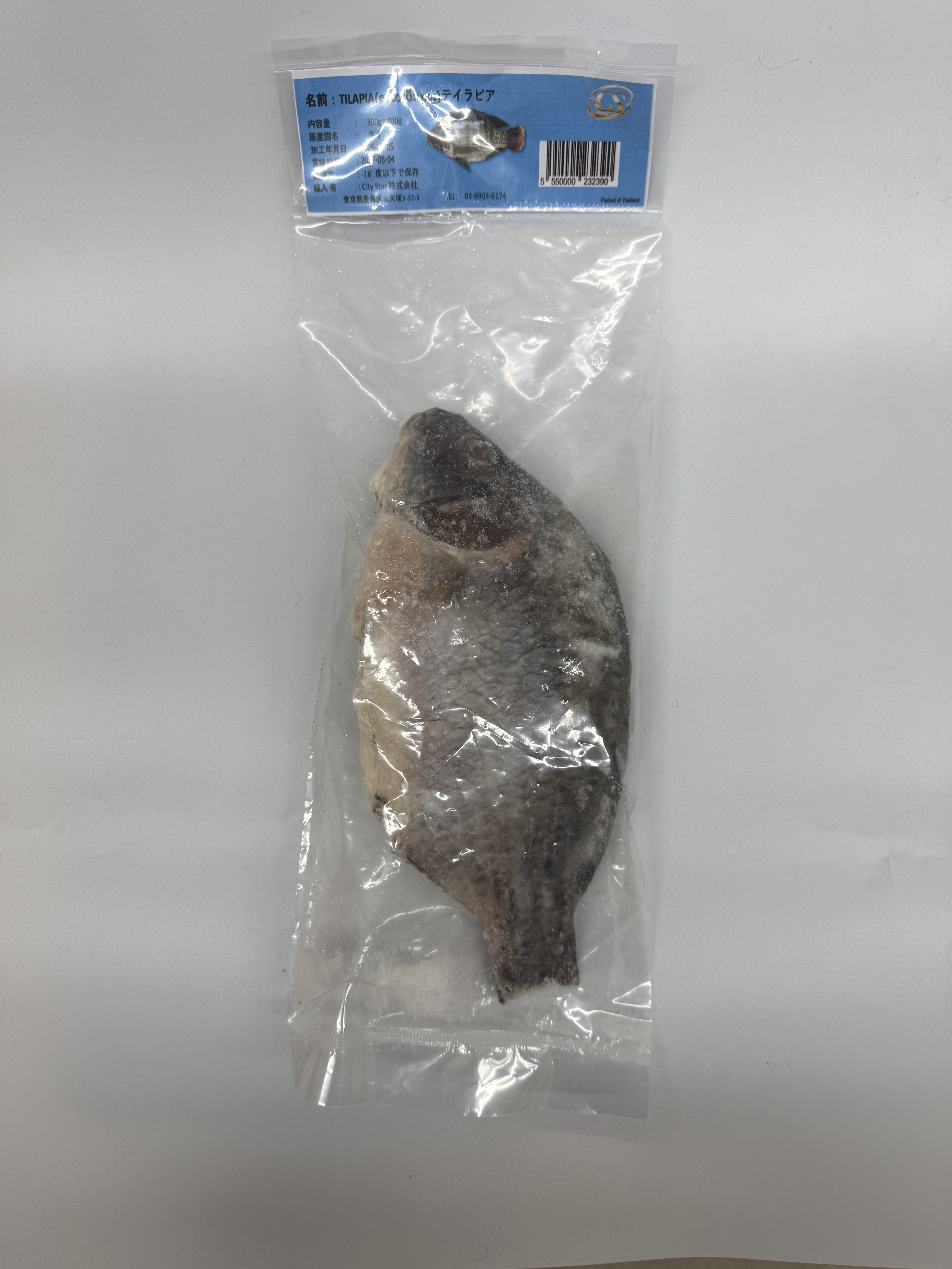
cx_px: 476
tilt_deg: -83.4
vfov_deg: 71.6
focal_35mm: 24
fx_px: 880
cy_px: 634
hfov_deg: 56.8
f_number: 1.78
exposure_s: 1/303
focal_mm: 6.76
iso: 80
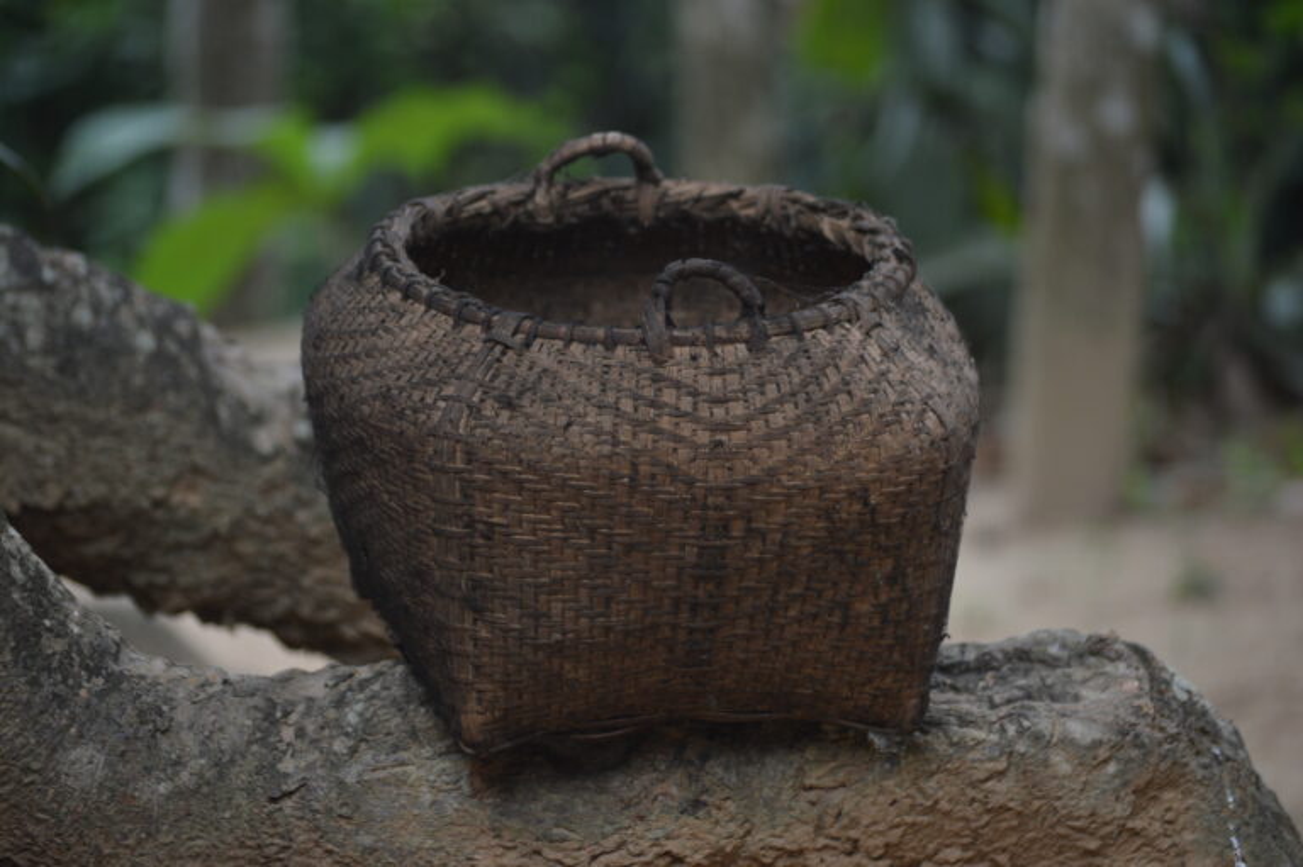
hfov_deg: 13.4
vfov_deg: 9.0
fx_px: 5534
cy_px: 434
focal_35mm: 153
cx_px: 652
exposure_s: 1/250
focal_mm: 102
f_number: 4.5
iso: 200
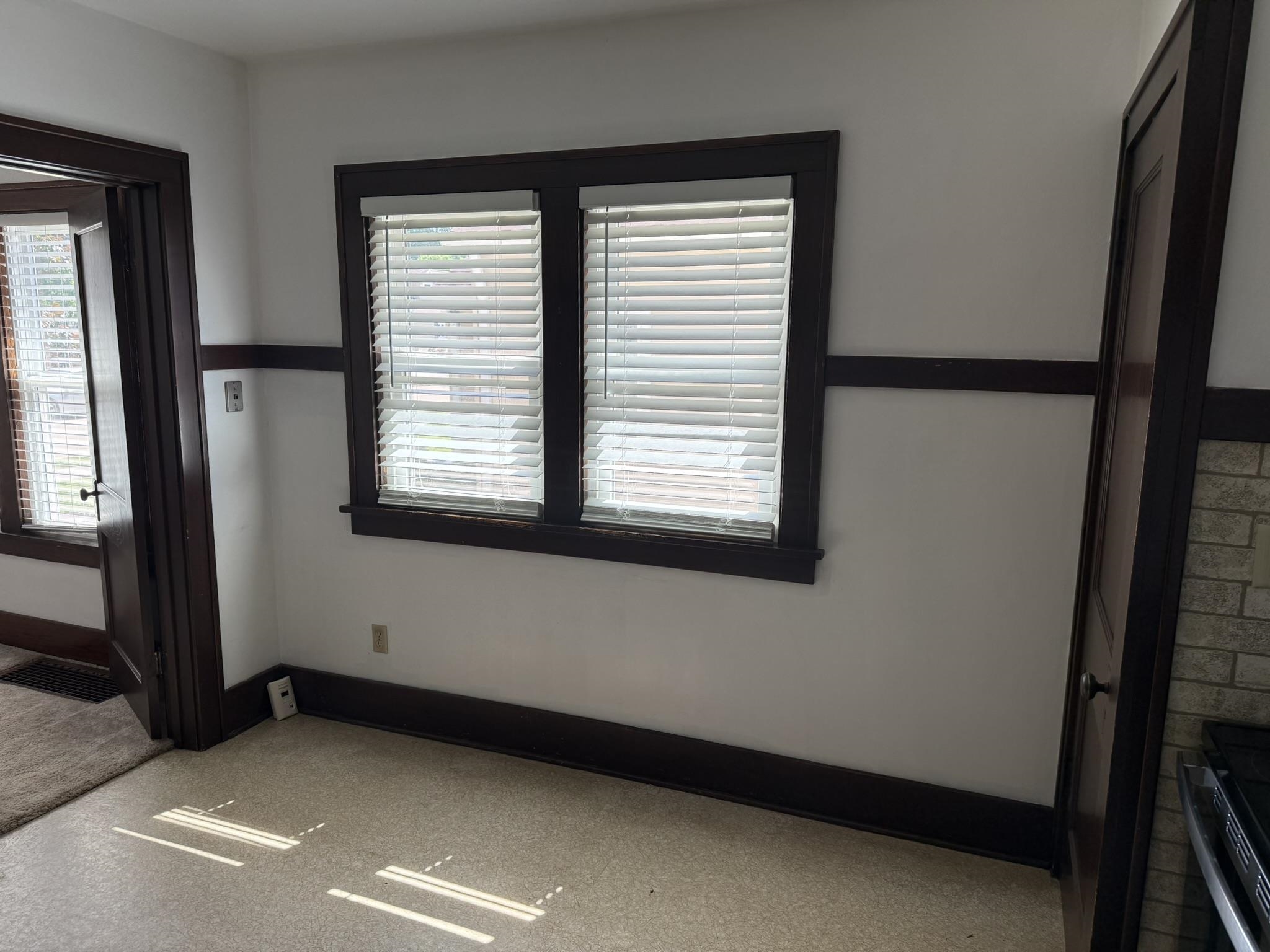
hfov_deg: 71.6
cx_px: 635
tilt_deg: -8.7
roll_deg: -0.3
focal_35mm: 24
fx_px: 881
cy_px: 476
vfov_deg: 56.8
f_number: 1.78
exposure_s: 1/242
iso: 160
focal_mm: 6.76
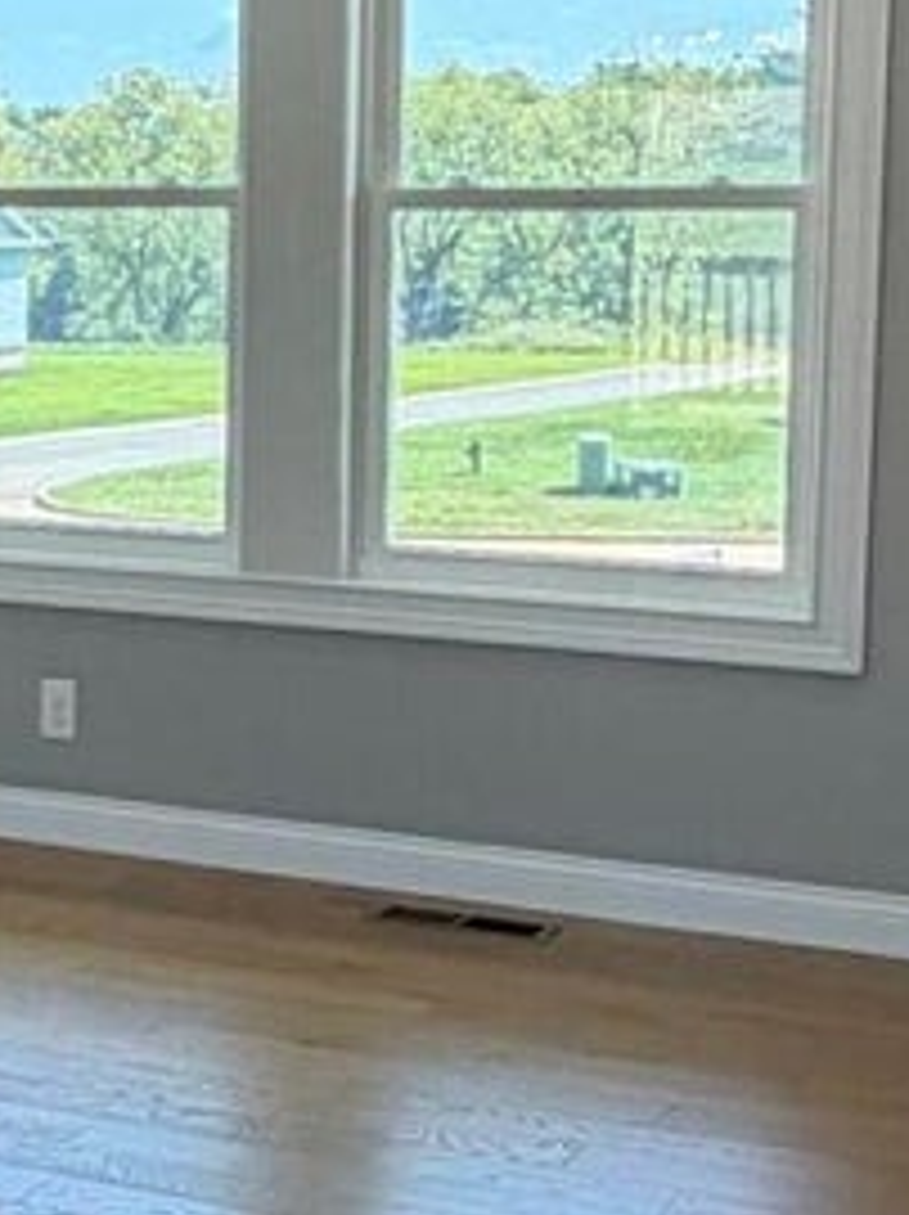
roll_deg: +0.2
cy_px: 536
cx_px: -338
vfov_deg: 23.6
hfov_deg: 16.6
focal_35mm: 83
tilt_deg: -7.2
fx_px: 2911
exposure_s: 1/120
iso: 80
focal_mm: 2.22
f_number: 2.2
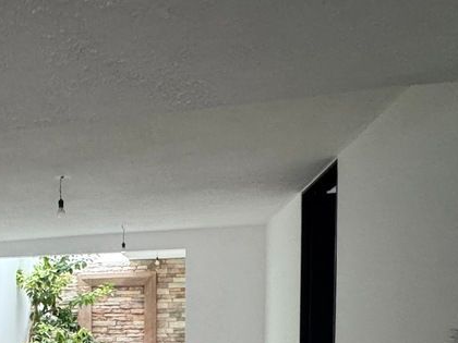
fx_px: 529
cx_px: 16
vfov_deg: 33.0
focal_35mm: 40
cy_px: 342
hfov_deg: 41.6
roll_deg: +0.4
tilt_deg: -3.8
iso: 640
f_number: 2.2
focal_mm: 2.22
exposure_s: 1/60
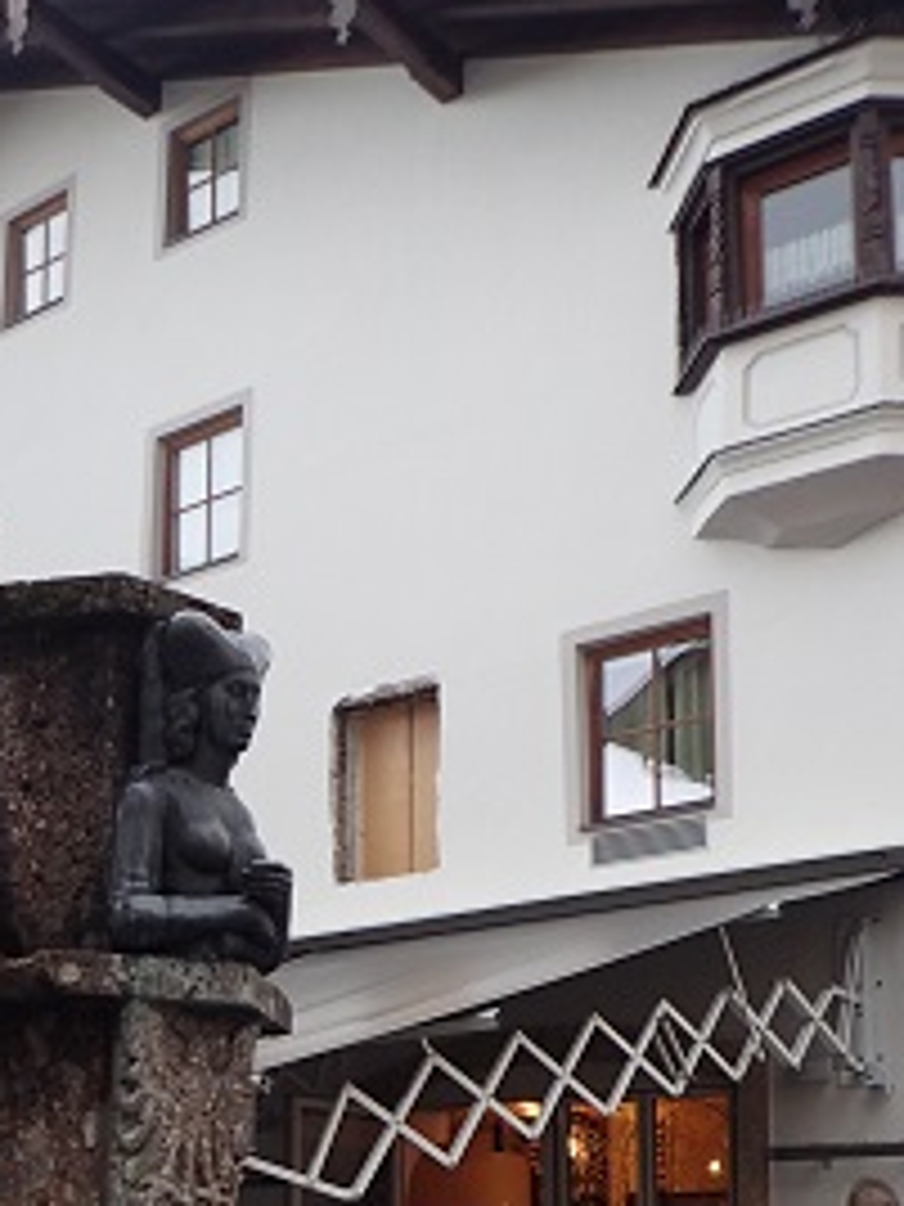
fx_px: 1950
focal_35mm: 56
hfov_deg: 25.3
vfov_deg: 32.7
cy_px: 1071
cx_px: 94
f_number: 2
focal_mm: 4.5
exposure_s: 1/80
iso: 100
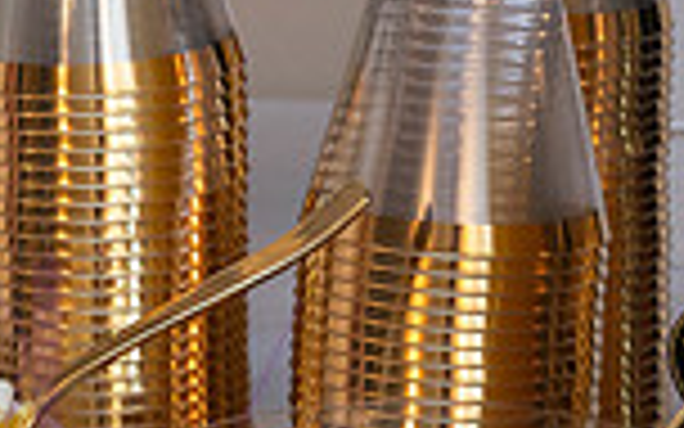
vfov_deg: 4.8
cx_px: -550
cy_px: 15
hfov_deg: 7.5
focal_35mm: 272
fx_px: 5070
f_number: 6.3
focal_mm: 62
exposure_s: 1/125
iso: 1600
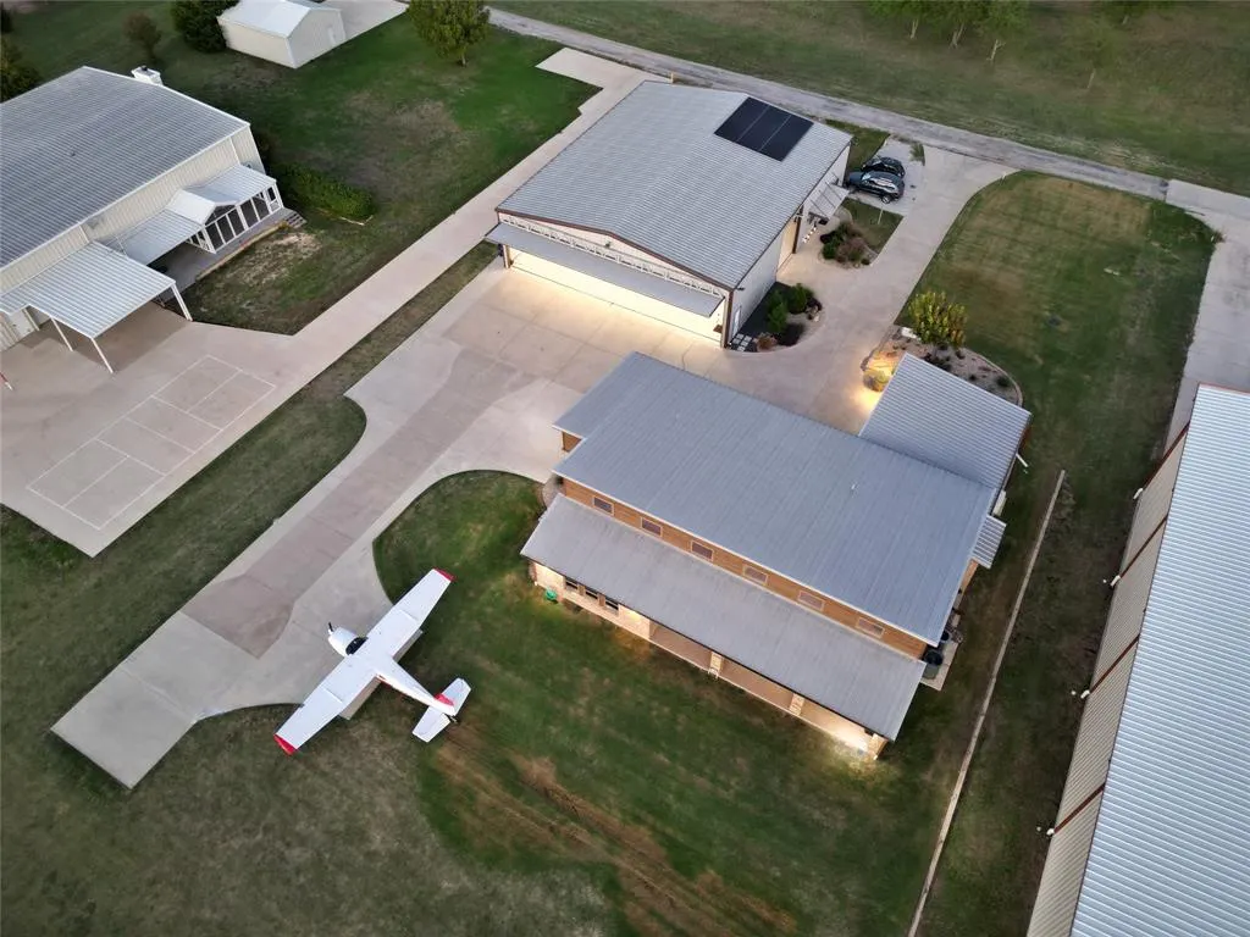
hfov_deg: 71.6
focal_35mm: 24
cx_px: 625
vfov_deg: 56.8
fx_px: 867
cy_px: 468
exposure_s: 1/15
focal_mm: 6.72
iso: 260
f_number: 1.7
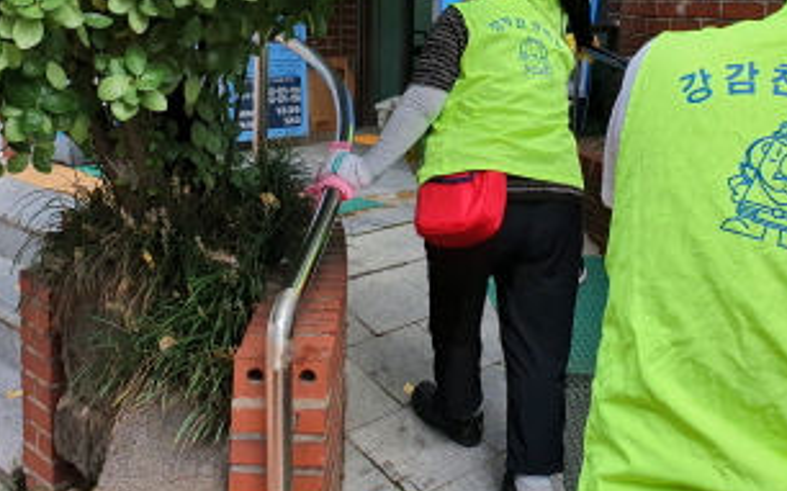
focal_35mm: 45
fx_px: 965
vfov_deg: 28.1
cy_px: 120
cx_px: 512
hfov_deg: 43.9
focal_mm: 4.32
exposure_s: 1/760
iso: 50
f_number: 2.4
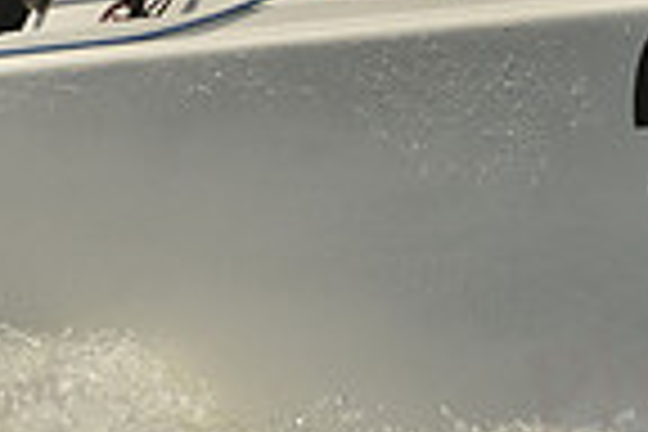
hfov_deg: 1.7
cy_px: 155
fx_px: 22480
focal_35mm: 1249
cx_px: 297
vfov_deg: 1.1
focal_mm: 310
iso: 280
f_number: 11
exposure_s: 1/1250
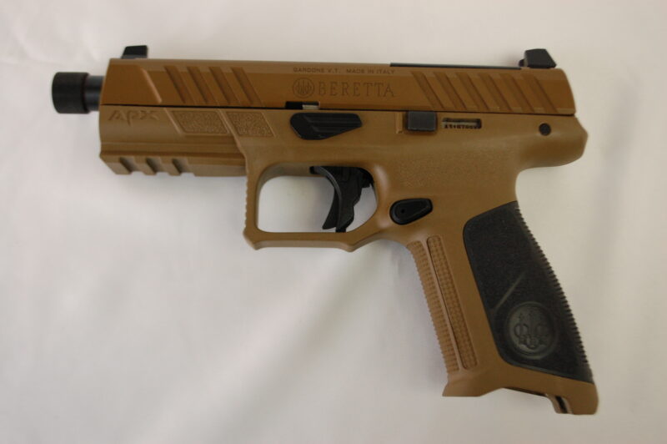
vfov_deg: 30.8
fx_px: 805
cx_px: 334
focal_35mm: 44
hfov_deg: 45.0
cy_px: 222
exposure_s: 1/80
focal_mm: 29
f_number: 4.8
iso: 800
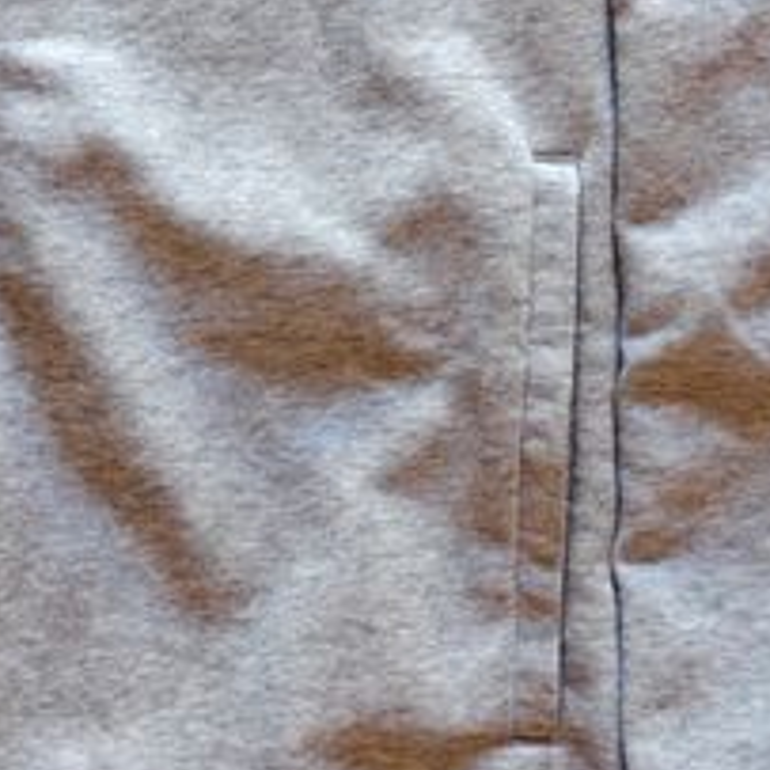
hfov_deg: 21.0
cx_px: 8
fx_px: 2013
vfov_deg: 20.9
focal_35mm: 80
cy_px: -19
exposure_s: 1/100
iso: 200
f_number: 1.6
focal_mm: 6.06
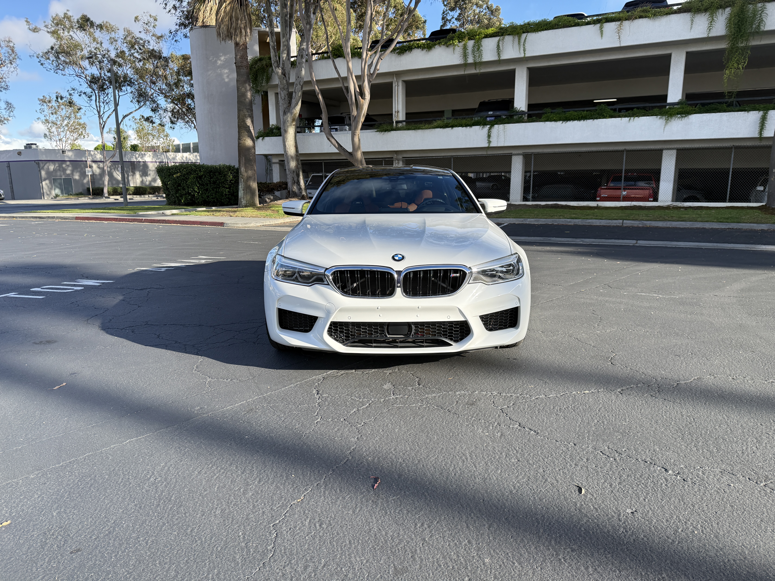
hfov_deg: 71.6
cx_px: 388
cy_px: 290
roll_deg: +0.3
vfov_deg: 56.8
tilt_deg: -11.3
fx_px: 537
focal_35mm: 24
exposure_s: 1/1949
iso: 100
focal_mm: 6.76
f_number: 1.78
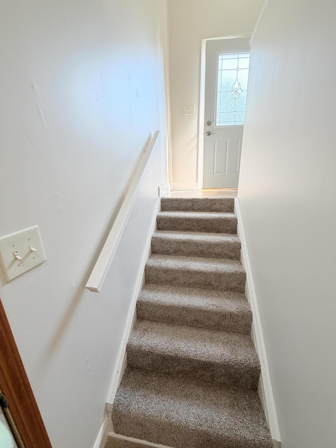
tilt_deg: -16.5
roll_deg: +0.5
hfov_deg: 85.7
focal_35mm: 14
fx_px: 181
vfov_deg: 102.1
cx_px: 168
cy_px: 224
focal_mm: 2.22
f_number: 2.2
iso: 100
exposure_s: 1/120
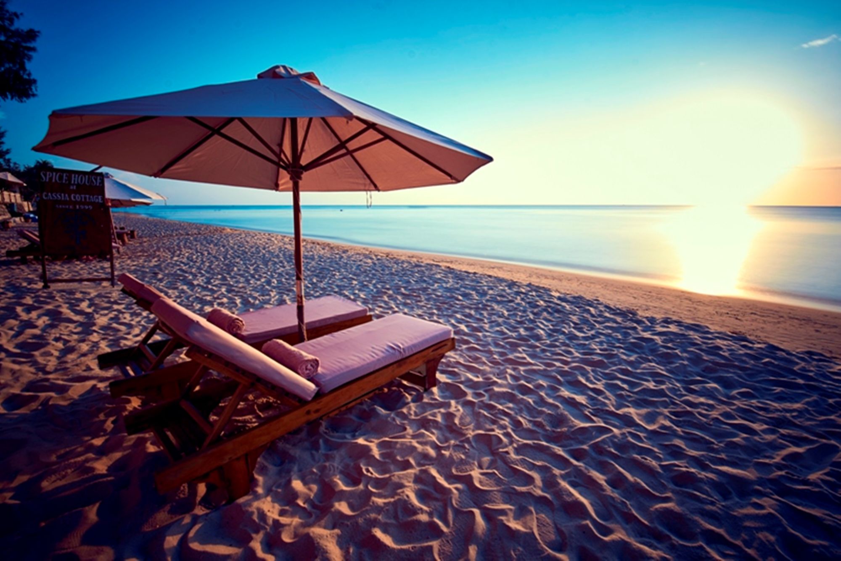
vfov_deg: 77.4
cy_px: 280
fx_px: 351
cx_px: 420
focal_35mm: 15
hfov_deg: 100.4
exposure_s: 30
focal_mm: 15
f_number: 8
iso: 50
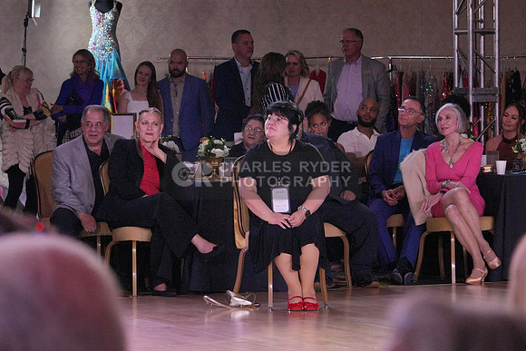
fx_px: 2645
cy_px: 176
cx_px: 263
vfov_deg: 7.6
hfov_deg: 11.4
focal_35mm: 181
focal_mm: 121
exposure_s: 1/500
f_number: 7.1
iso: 6400
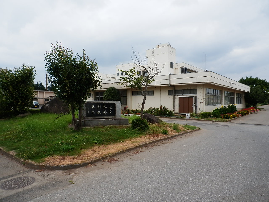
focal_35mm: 24
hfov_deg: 71.6
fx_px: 187
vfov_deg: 56.8
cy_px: 101
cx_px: 134
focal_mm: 4.2
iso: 80
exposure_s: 1/200
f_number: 7.9
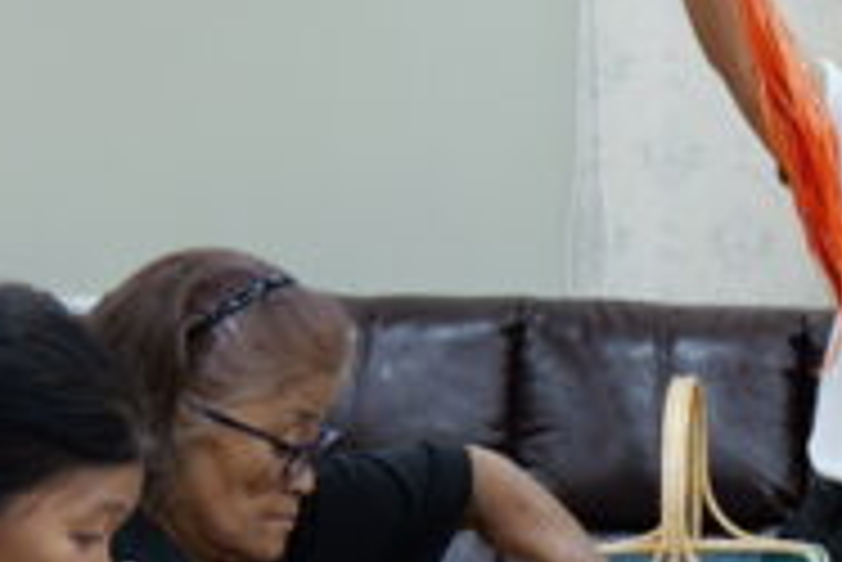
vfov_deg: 10.7
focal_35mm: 127
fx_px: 2973
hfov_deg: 15.5
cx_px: 1040
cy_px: 531
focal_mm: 31
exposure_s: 1/40
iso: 1000
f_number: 4.2
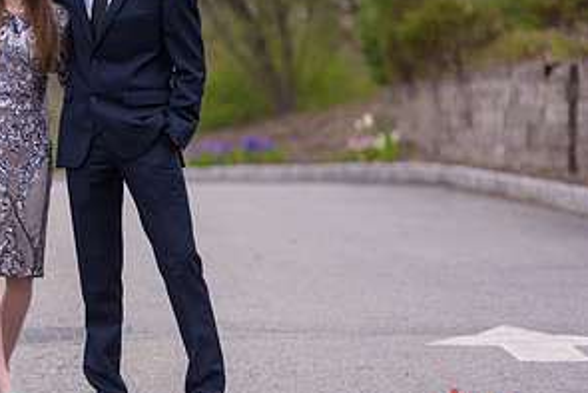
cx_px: 14
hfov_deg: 7.7
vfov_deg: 5.2
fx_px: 4330
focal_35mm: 265
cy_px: 107
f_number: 3.2
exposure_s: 1/1600
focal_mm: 135
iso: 400
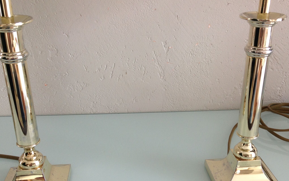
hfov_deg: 42.6
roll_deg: +0.0
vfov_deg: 27.4
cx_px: 152
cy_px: 109
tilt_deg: -24.1
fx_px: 370
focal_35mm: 47
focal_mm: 4.28
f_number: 2.4
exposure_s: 1/40
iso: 64
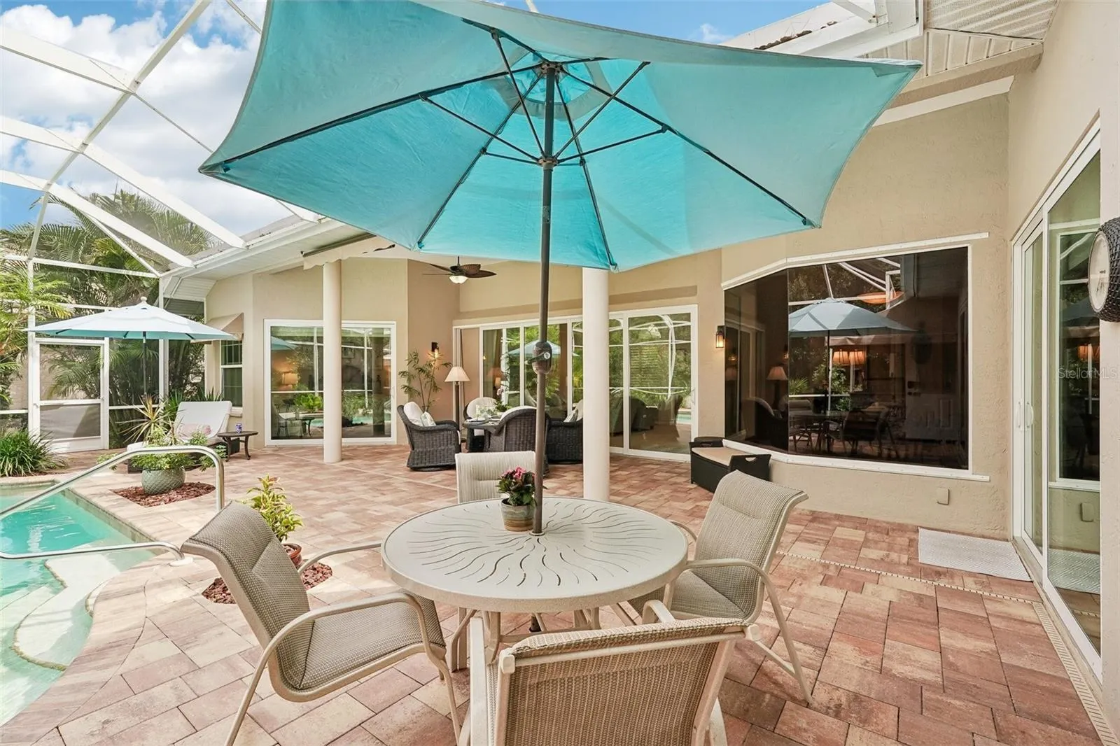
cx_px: 560
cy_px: 373
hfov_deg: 96.7
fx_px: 498
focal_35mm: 16
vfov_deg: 73.7
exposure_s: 1/125
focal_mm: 16
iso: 400
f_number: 8
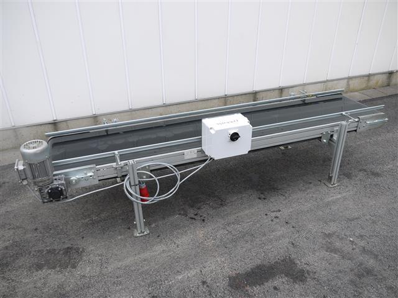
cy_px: 149
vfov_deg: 46.8
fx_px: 345
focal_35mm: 30
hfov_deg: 60.0
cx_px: 199
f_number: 4.5
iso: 100
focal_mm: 15
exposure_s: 1/125
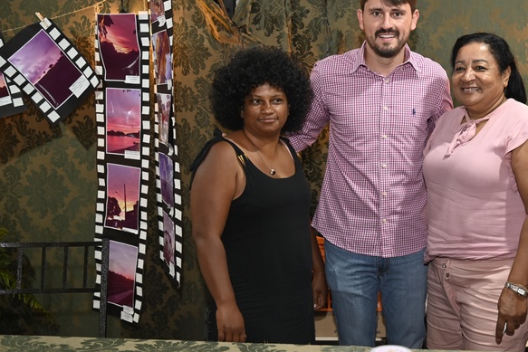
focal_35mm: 54
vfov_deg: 25.1
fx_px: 792
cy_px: 181
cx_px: 403
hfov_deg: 35.9
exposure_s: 1/60
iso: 1250
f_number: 4
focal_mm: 35
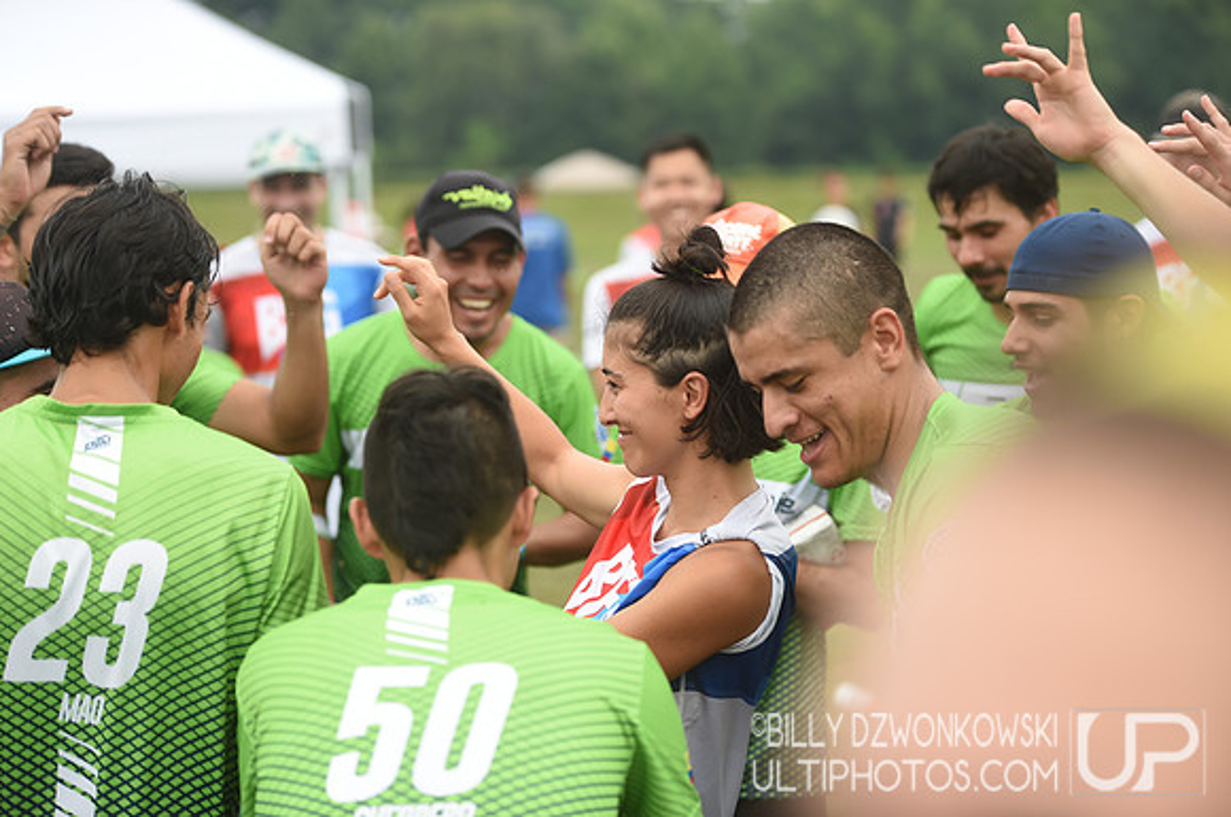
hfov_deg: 20.4
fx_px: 3415
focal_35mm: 100
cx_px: 616
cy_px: 408
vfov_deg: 13.6
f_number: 2.8
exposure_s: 1/1600
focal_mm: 100
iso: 320
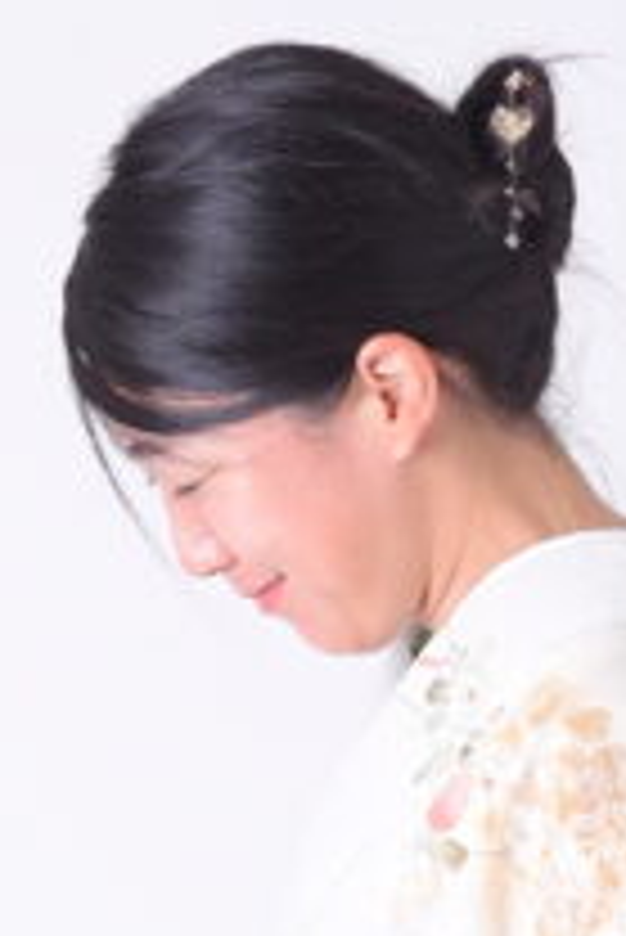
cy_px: 1462
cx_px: 205
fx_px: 10910
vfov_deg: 4.9
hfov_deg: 3.3
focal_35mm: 419
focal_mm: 85
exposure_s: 1/160
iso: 250
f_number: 8
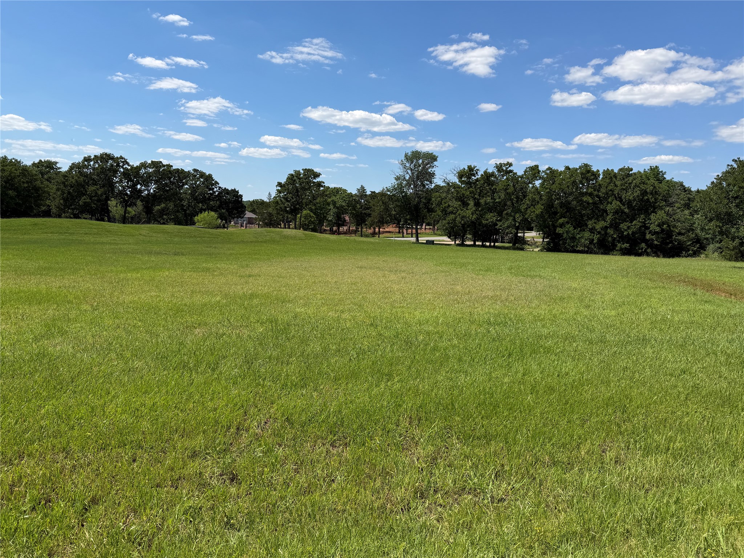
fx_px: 516
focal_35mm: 24
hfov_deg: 71.6
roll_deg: -2.2
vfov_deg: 56.8
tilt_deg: -6.1
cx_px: 372
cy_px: 279
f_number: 1.78
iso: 80
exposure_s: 1/4975
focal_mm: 6.76
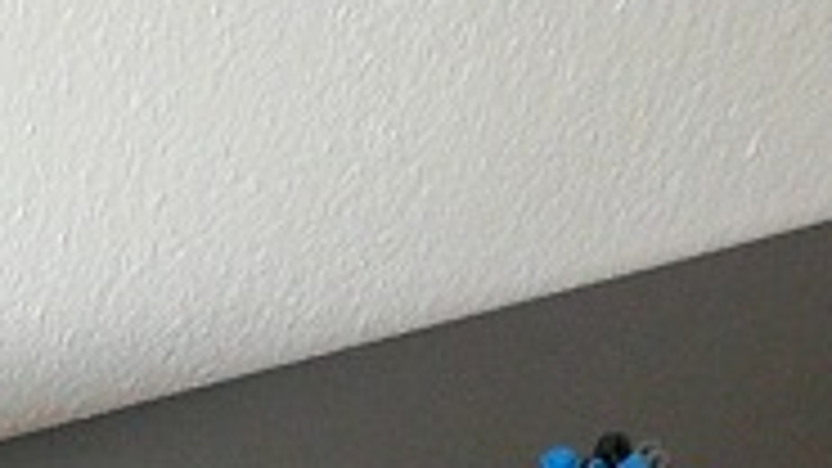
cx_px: -720
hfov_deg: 10.8
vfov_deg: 6.4
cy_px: 806
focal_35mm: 185
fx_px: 4081
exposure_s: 1/25
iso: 200
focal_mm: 6.1
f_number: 3.1
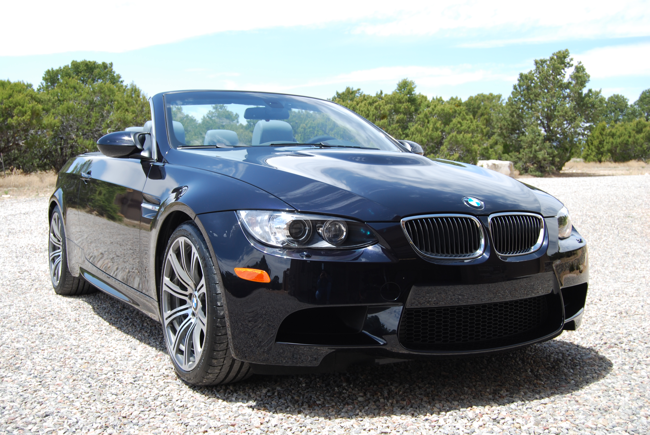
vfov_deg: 32.0
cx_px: 325
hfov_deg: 46.3
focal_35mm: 42
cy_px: 218
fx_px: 759
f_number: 6.3
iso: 100
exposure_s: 1/160
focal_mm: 28
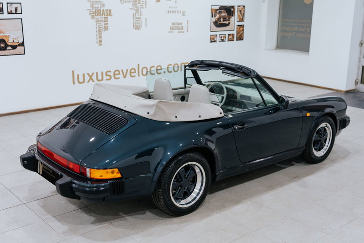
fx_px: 455
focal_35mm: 45
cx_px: 182
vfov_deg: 29.9
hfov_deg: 43.6
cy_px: 122
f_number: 4
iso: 1000
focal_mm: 45
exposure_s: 1/60
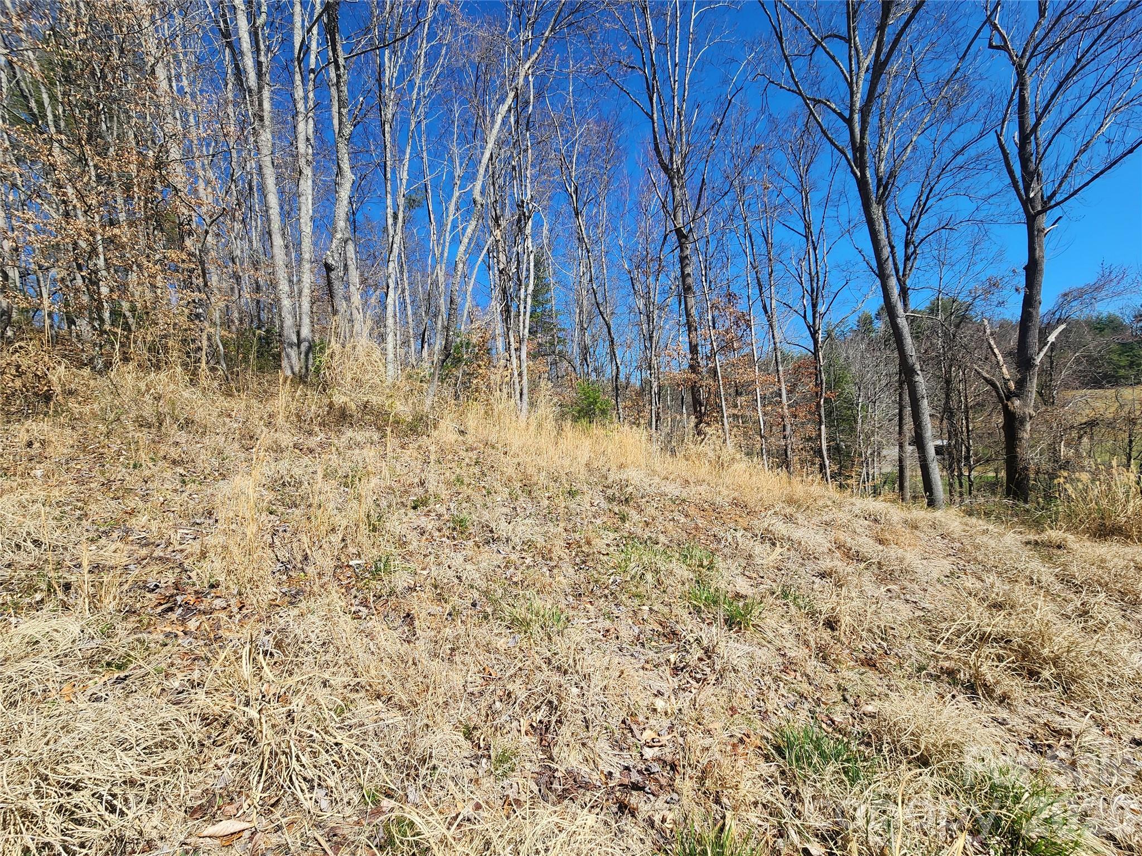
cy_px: 428
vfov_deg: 89.9
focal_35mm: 13
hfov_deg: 106.2
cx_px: 571
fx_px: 429
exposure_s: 1/1376
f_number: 2.2
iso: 50
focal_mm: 2.2
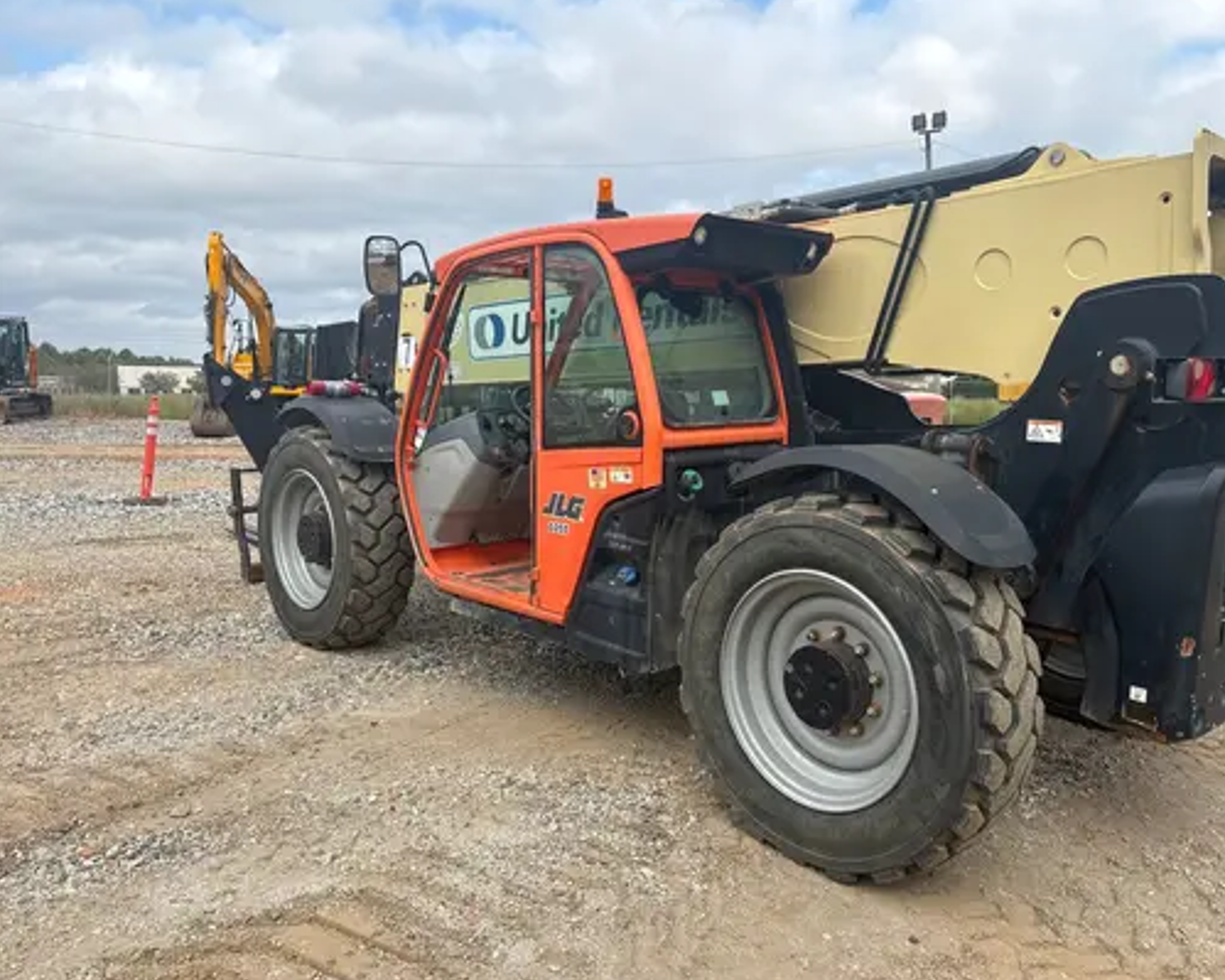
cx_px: 673
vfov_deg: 51.5
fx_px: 1015
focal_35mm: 28
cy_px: 490
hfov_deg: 62.1
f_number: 1.6
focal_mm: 5.96
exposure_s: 1/1616
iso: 50
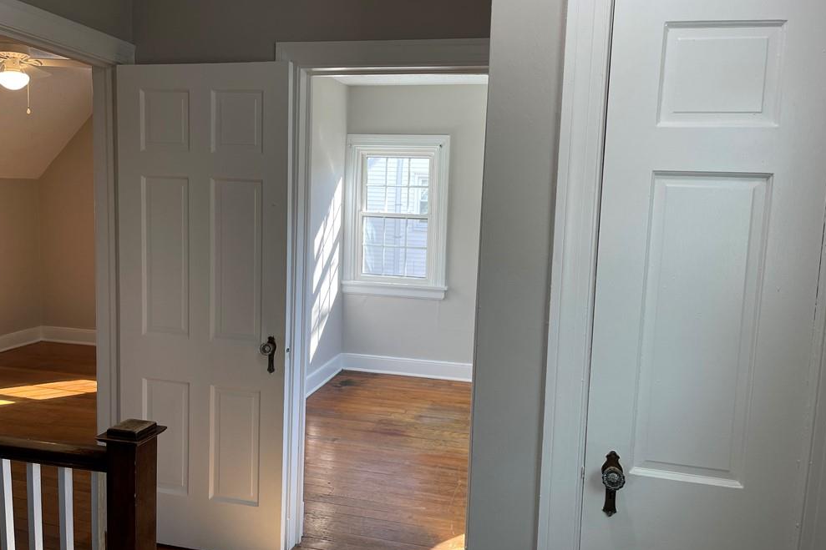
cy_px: 253
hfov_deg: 65.5
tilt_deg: -6.3
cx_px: 414
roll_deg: -1.4
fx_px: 642
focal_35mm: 28
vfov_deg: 46.3
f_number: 1.6
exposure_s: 1/120
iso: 80
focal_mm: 5.1
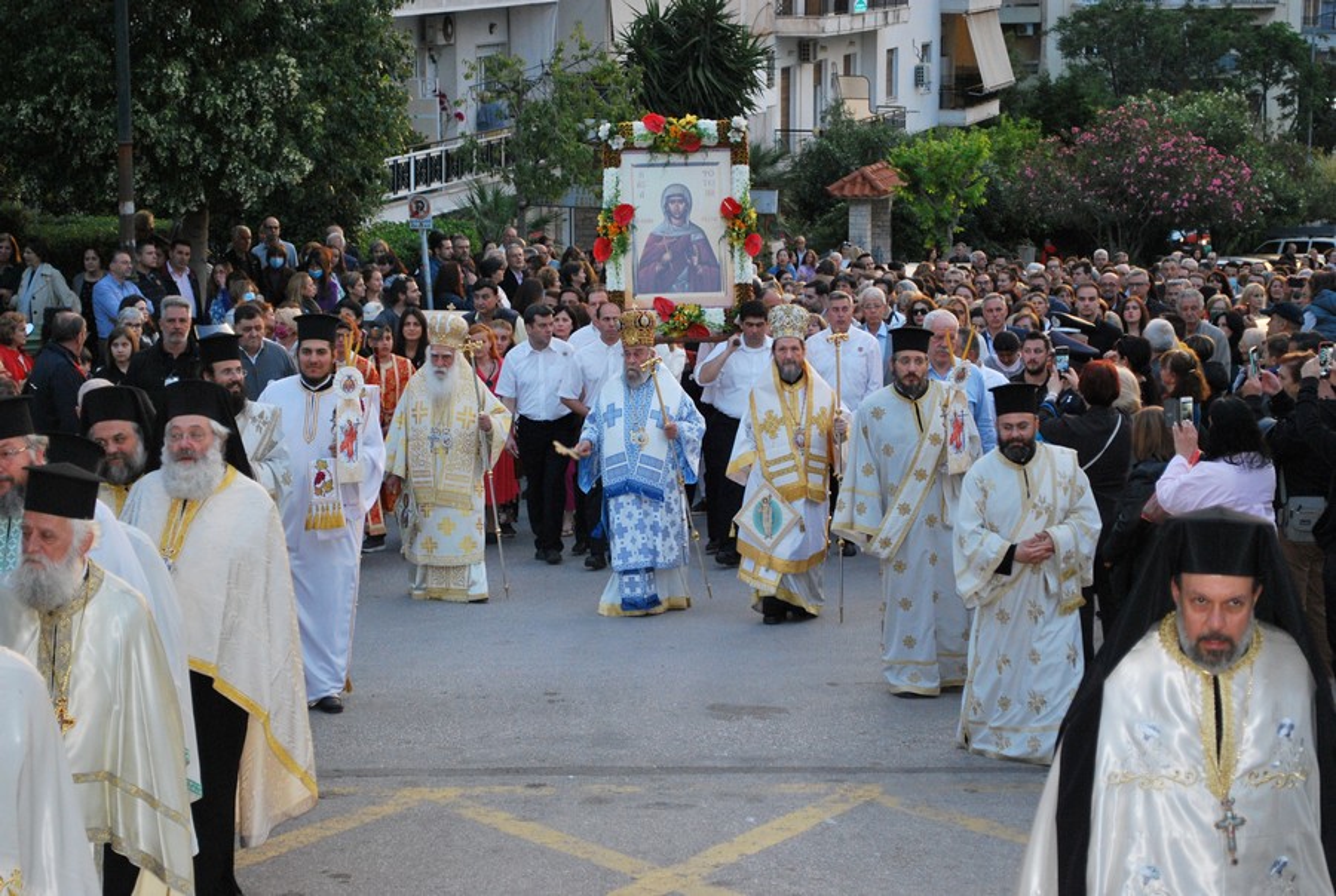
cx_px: 668
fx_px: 3068
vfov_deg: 16.6
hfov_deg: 24.6
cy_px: 448
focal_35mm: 82
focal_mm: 55
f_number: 5.6
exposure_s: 1/60
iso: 800
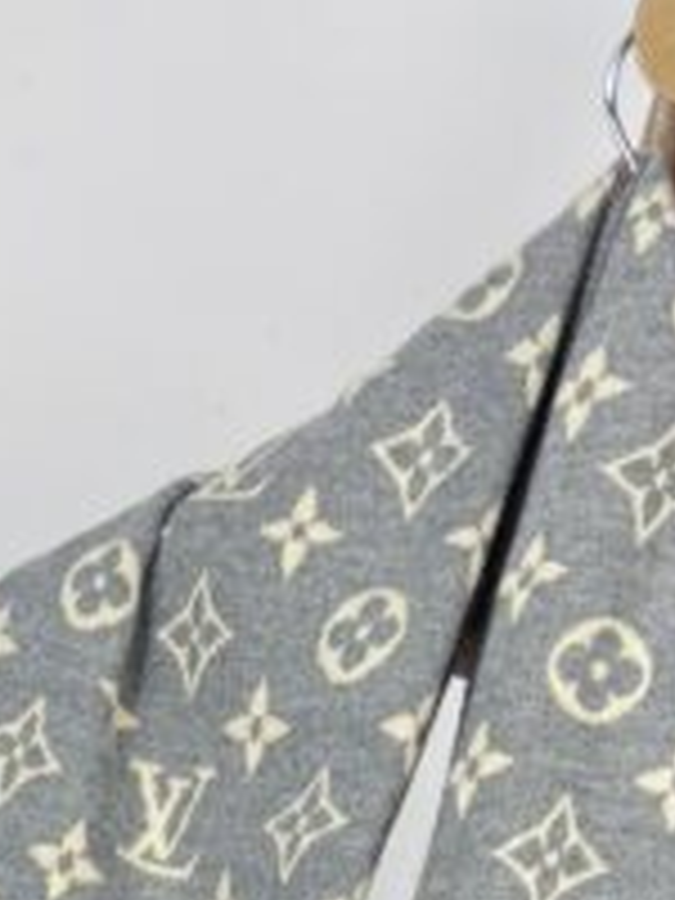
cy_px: 1791
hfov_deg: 15.3
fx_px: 2496
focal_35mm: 96
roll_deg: -16.9
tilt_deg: -8.9
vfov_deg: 16.0
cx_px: 99
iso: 125
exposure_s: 1/120
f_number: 1.78
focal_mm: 6.76
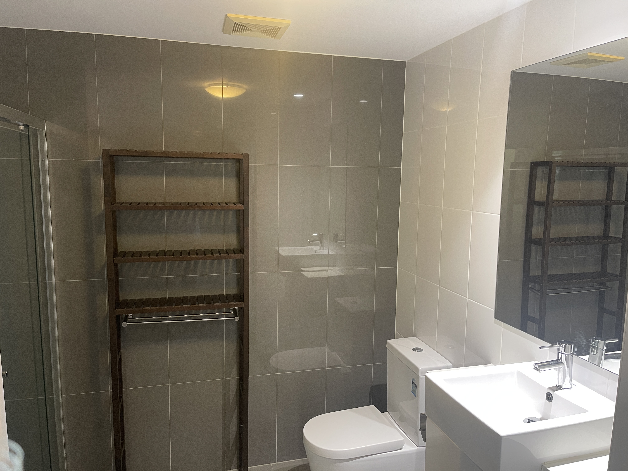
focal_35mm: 26
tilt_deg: -6.9
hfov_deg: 67.3
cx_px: 314
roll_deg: -1.2
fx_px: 472
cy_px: 236
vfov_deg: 53.1
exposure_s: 1/50
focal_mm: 5.1
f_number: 1.6
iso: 200
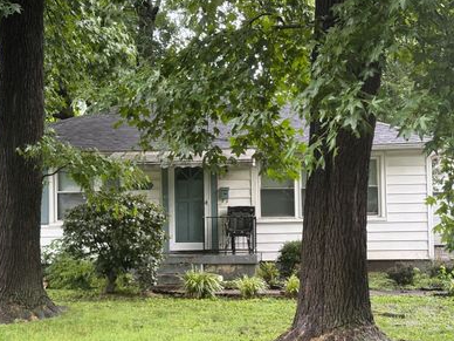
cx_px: 223
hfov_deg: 29.0
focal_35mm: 67
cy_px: 188
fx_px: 879
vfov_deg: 21.9
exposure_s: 1/60
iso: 80
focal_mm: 5.96
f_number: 1.6
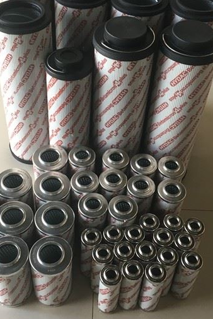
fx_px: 426
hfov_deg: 28.0
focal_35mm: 48
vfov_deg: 41.0
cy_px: 135
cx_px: 90
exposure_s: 1/33
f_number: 2.2
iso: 80
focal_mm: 4.15
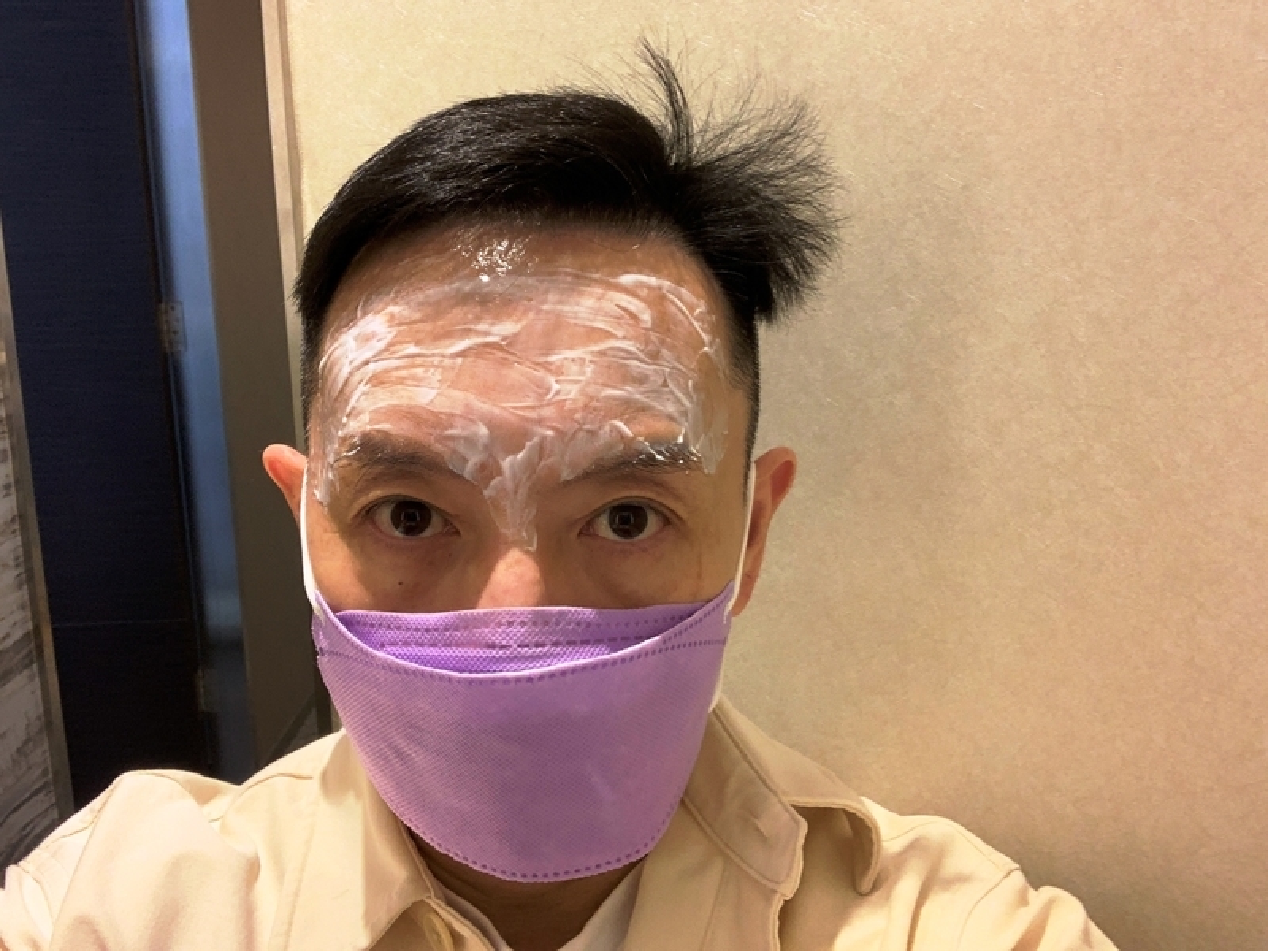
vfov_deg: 44.2
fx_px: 1172
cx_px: 634
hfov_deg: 56.8
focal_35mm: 32
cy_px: 476
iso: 100
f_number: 2.2
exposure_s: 1/50
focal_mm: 2.87
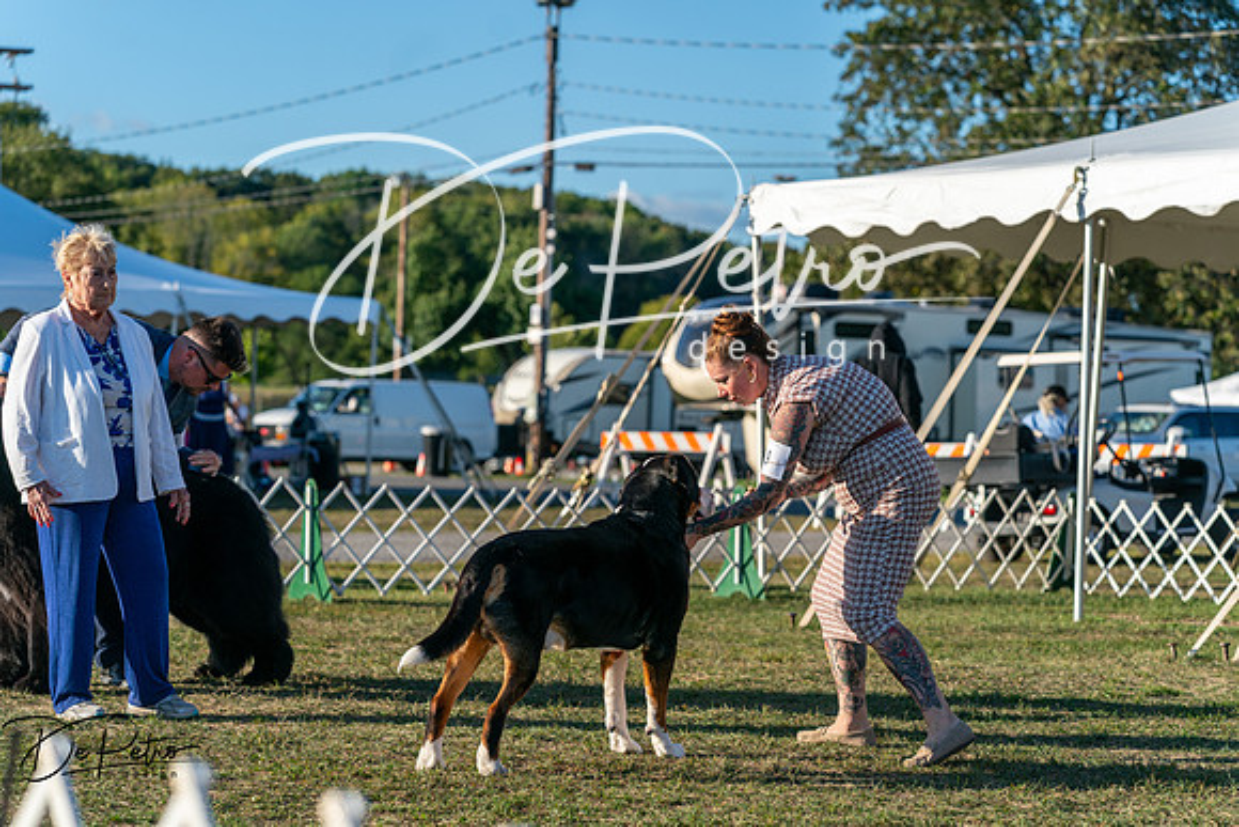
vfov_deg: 13.0
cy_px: 414
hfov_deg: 19.5
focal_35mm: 105
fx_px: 3614
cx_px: 620
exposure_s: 1/1250
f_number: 4.5
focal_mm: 105
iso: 200
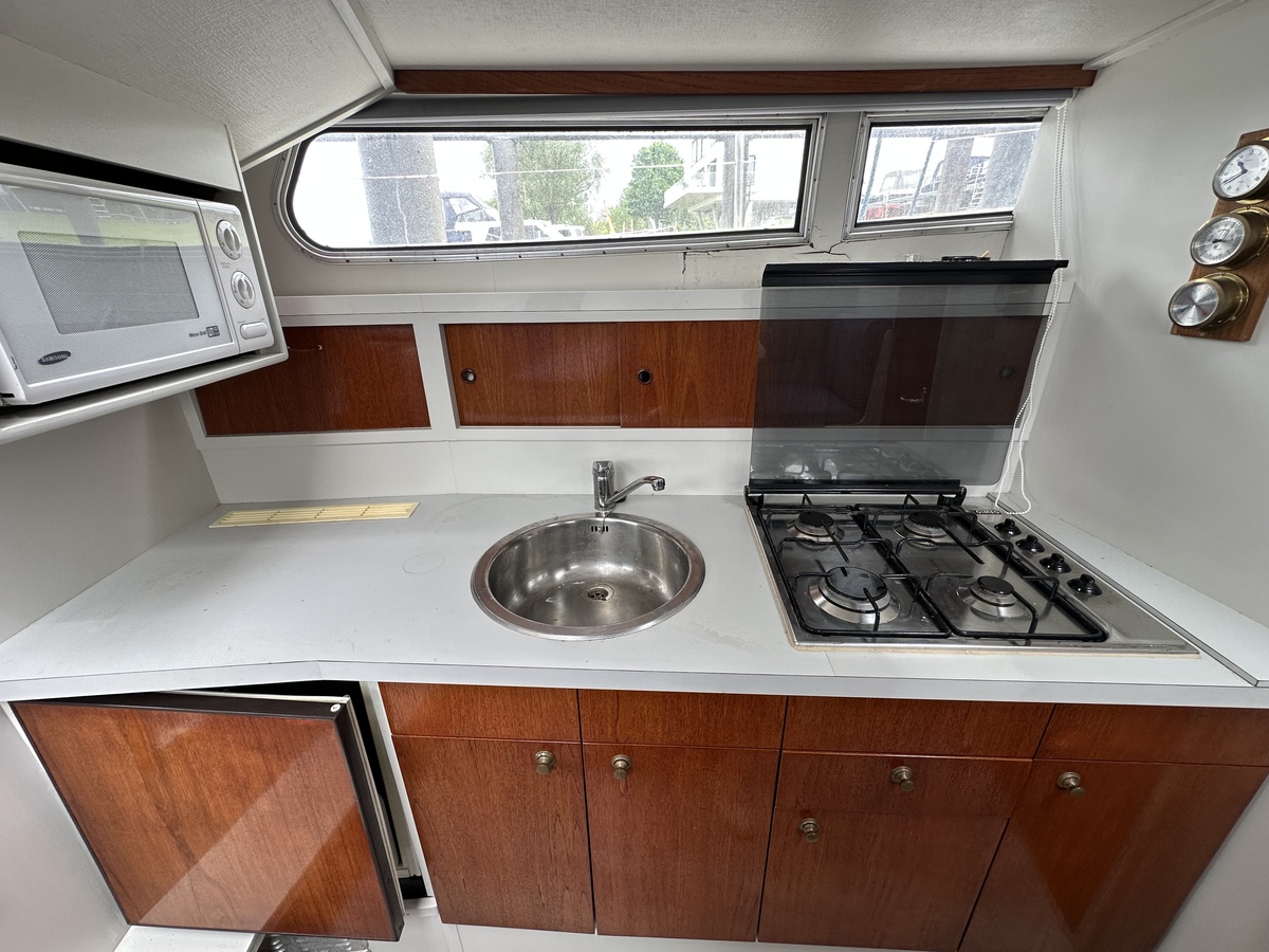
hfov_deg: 102.1
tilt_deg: -23.4
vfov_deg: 85.7
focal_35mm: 14
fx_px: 513
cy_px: 476
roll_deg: +1.5
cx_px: 634
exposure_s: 1/99
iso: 80
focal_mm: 2.22
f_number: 2.2
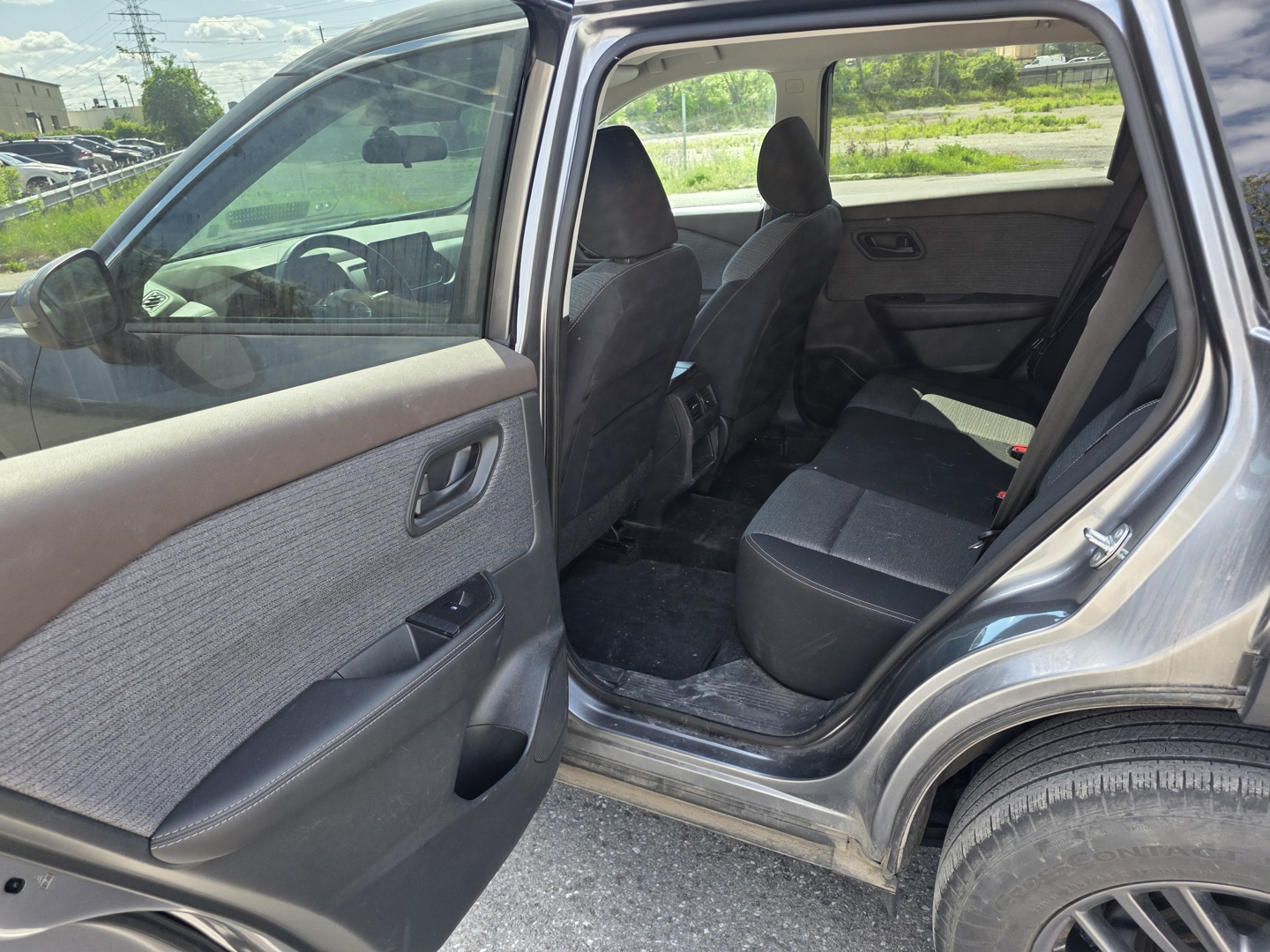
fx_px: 844
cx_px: 635
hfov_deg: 73.9
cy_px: 476
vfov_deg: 58.9
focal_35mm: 23
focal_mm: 6.3
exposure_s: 1/359
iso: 50
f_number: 1.7
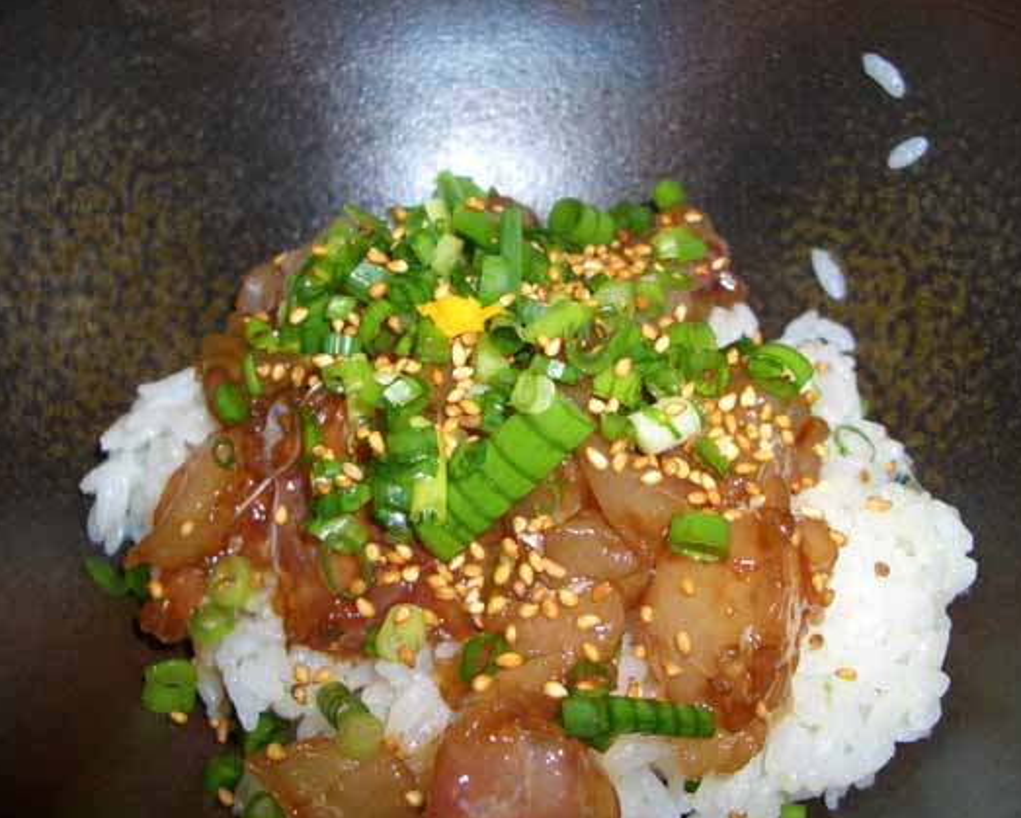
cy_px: 409
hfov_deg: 49.1
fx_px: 1119
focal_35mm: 37
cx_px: 507
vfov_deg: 40.2
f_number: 2.6
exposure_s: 1/60
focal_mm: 5.8
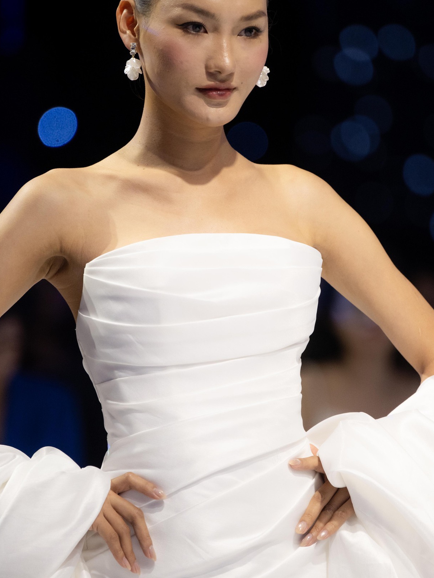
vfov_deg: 5.5
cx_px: 214
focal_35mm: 358
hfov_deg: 4.2
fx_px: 5982
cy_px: 268
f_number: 2.8
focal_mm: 200
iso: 1000
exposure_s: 1/400
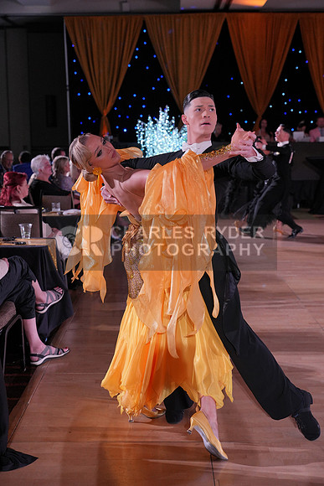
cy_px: 243
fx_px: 675
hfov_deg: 27.0
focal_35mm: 50
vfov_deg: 39.6
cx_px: 162
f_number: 4
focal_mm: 50
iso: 1600
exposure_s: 1/400
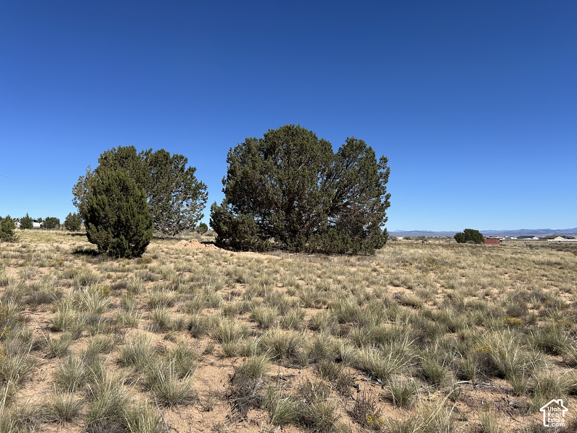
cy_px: 216
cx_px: 288
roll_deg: +0.0
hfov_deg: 67.3
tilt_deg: +2.1
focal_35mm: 26
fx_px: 433
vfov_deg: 53.1
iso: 50
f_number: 1.5
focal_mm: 5.7
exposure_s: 1/5076
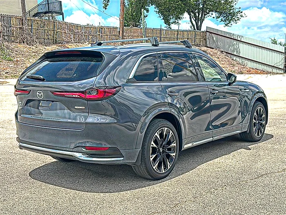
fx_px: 306
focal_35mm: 37
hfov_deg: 50.1
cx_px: 143
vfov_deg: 38.7
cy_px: 108
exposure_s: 1/4219
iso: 80
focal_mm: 6.86
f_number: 1.78
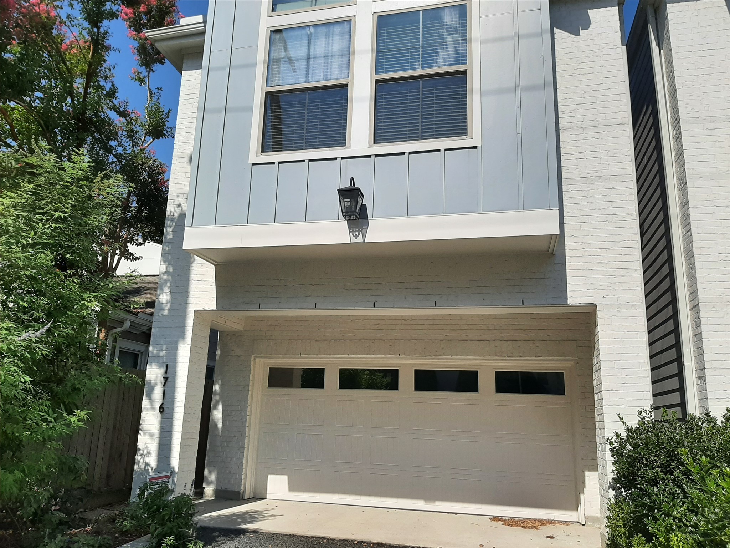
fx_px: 548
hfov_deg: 67.3
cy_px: 274
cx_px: 365
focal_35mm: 26
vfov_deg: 53.1
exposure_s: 1/5128
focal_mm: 3.93
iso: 40
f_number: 1.7
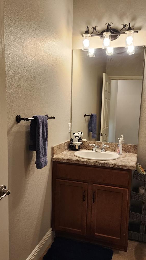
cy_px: 139
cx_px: 82
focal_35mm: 30
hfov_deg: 38.9
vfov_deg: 64.2
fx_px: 206
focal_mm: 6.4
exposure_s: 1/120
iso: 160
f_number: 1.8
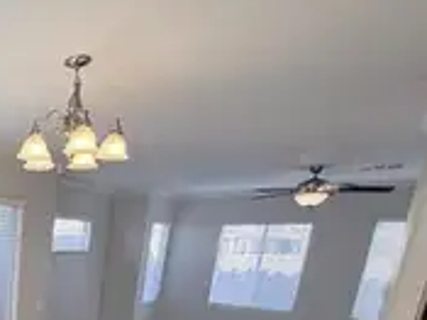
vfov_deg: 37.6
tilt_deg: -15.9
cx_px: -51
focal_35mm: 32
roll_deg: -0.9
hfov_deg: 43.1
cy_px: 344
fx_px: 394
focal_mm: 2.22
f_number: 2.2
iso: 64
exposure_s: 1/120
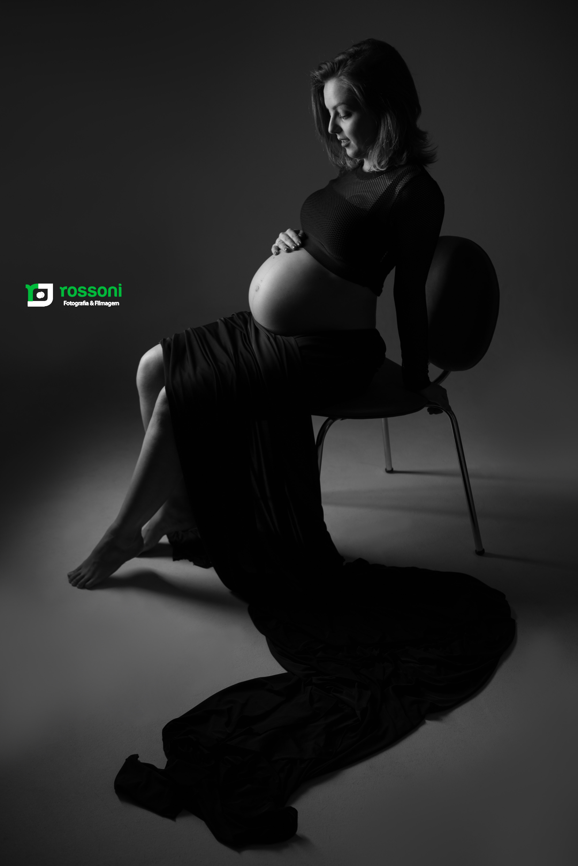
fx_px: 1083
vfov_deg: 43.6
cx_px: 289
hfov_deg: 29.9
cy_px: 433
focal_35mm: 45
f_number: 4.5
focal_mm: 45
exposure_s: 1/160
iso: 100
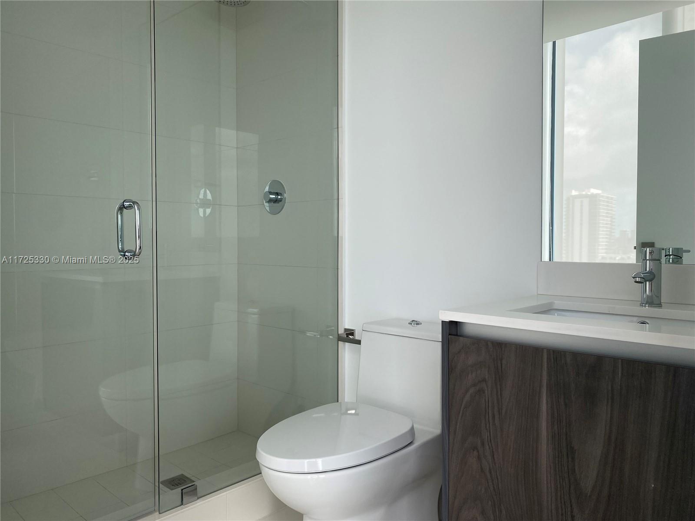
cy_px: 260
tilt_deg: -0.7
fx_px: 522
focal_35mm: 26
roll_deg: +0.3
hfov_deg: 67.3
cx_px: 348
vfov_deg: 53.1
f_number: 1.8
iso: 32
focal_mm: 4.25
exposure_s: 1/351
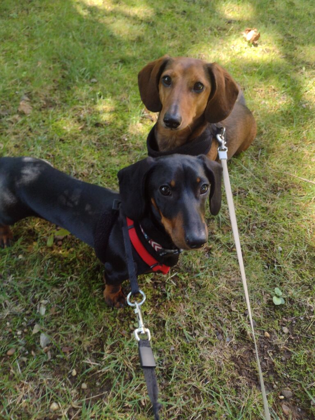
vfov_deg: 65.3
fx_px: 328
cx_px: 158
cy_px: 210
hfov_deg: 51.4
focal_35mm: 27
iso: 100
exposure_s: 1/141
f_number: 1.7
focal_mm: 4.71
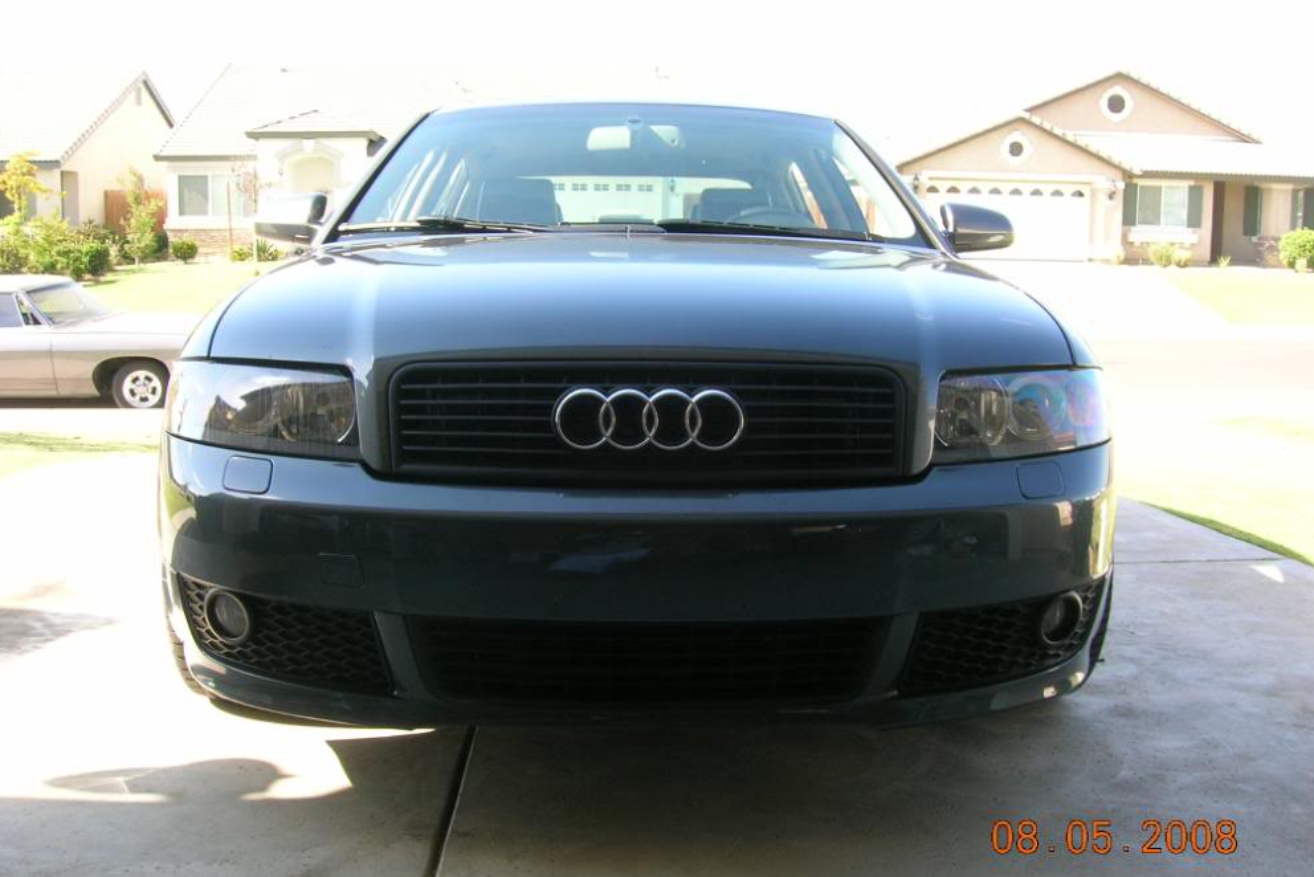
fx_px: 1314
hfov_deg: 53.1
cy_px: 440
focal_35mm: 36
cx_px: 661
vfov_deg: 36.9
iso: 50
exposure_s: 1/53.7
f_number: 4.9
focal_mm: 5.7
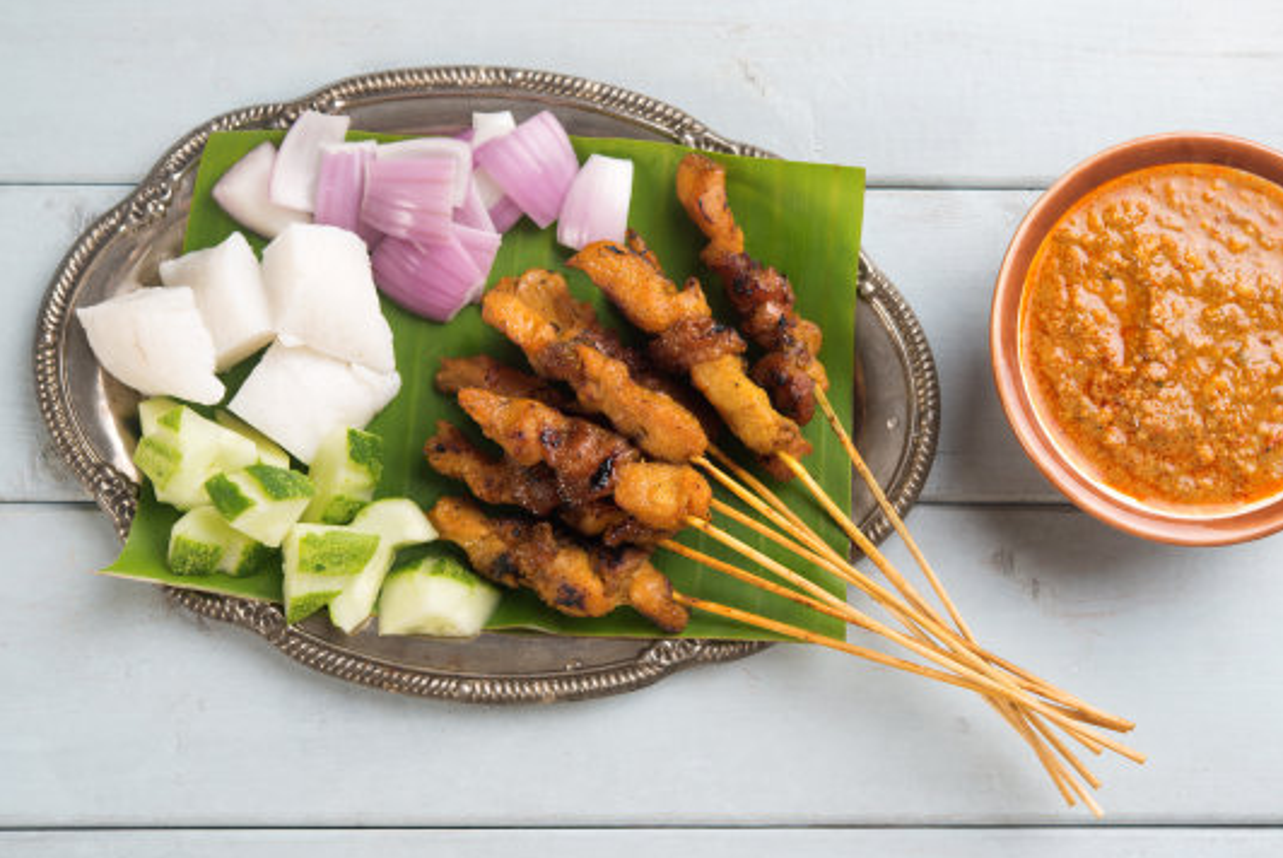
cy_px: 396
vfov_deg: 19.8
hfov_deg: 29.2
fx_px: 2462
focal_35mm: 69
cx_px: 716
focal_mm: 60
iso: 250
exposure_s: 1/160
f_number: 7.1
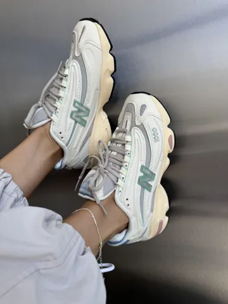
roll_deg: +7.0
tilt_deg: -3.6
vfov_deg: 71.6
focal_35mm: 24
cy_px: 152
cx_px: 114
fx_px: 211
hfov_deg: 56.8
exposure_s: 1/522
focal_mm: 6.76
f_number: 1.78
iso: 80
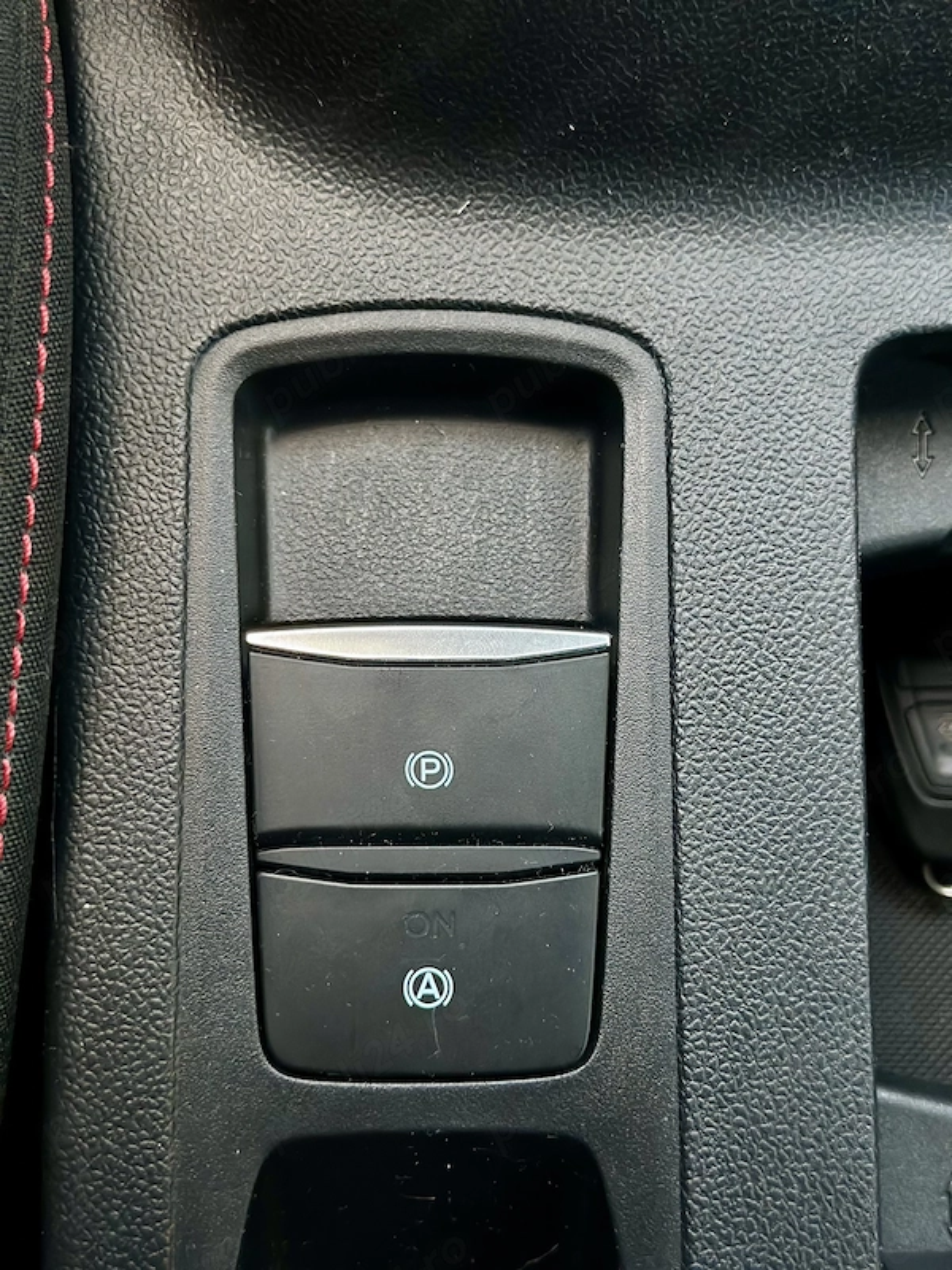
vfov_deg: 39.7
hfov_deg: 30.3
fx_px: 1760
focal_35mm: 48
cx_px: 476
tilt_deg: -79.8
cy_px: 635
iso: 500
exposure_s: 1/40
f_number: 1.78
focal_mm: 6.86
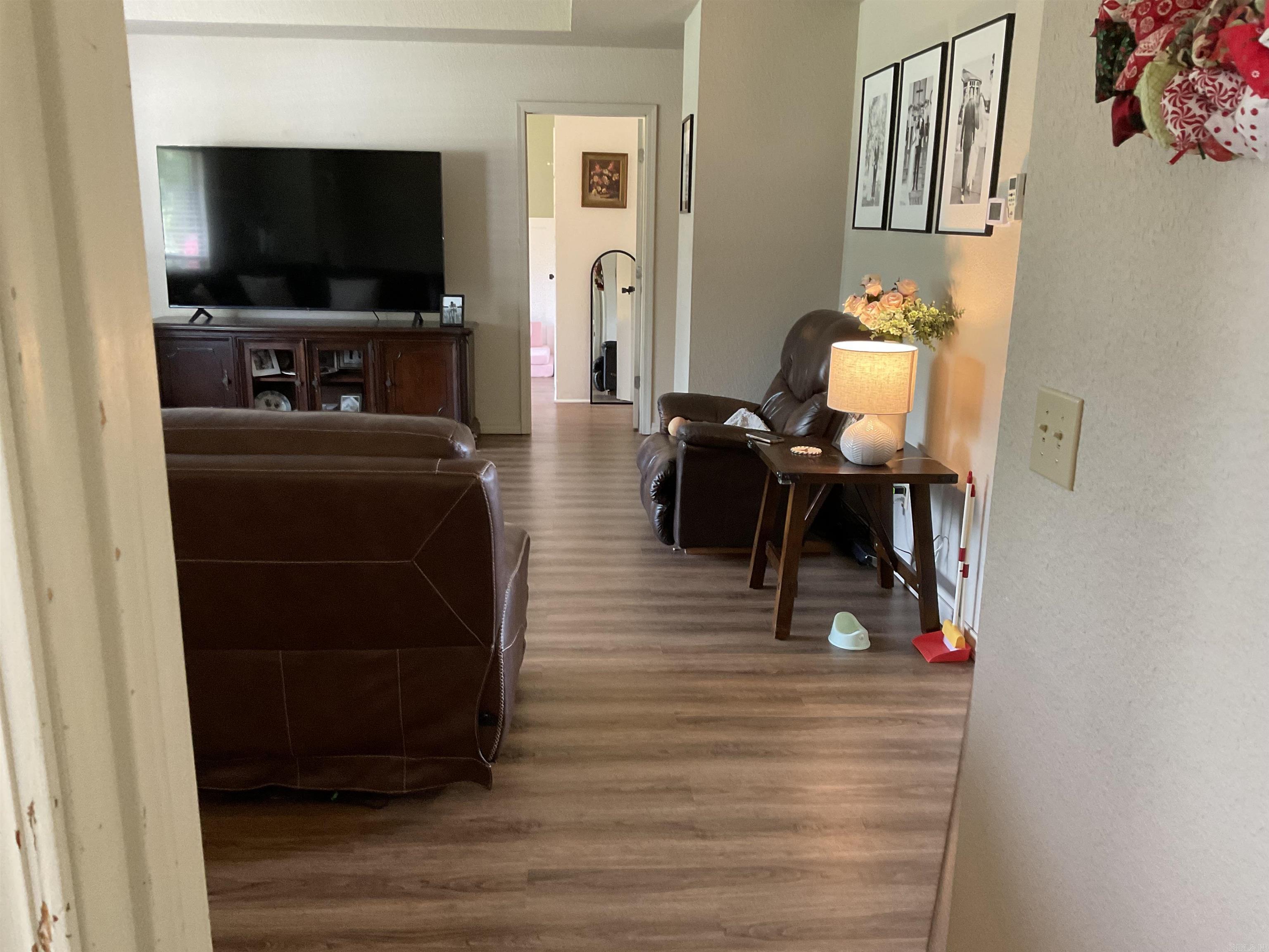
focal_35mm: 29
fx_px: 1063
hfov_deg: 61.7
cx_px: 634
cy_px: 476
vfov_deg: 48.2
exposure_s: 1/60
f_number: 1.8
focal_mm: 3
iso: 250
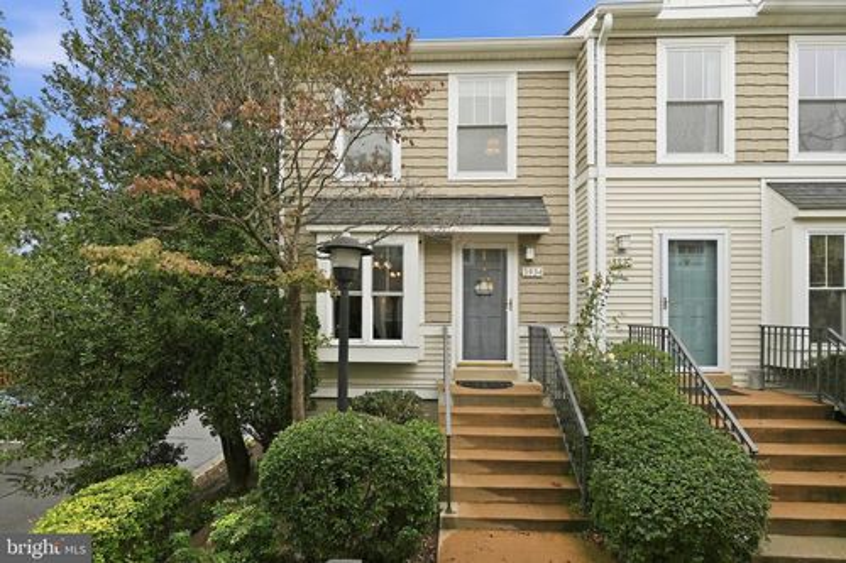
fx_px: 352
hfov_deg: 100.4
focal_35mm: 15
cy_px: 282
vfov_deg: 77.3
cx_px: 423
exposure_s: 1/160
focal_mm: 10
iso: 200
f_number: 7.1
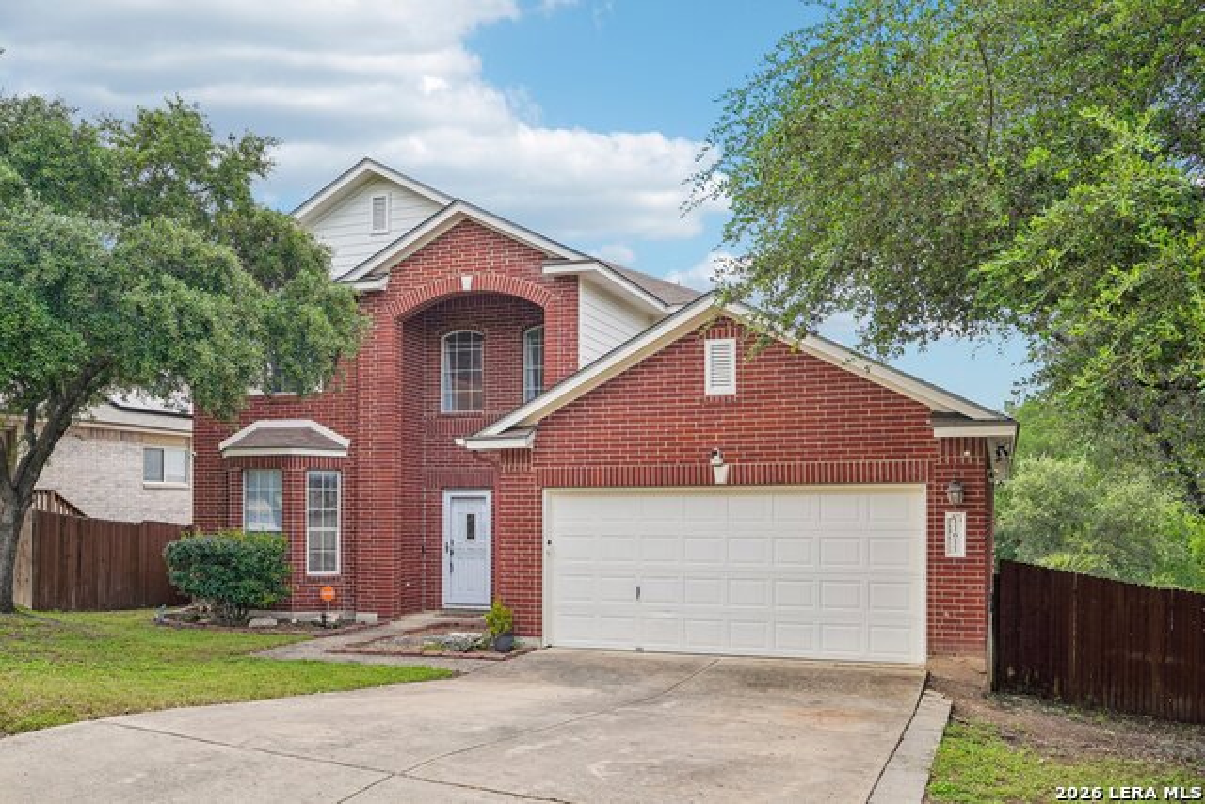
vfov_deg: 43.6
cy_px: 402
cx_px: 602
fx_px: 1004
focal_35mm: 30
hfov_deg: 61.9
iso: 100
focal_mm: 30
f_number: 8
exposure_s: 1/125
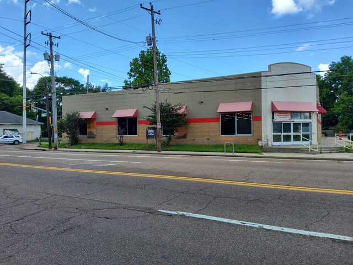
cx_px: 176
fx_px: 265
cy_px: 132
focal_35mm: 26
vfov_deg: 53.1
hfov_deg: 67.3
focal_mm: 3.08
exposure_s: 1/734
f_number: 2
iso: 50
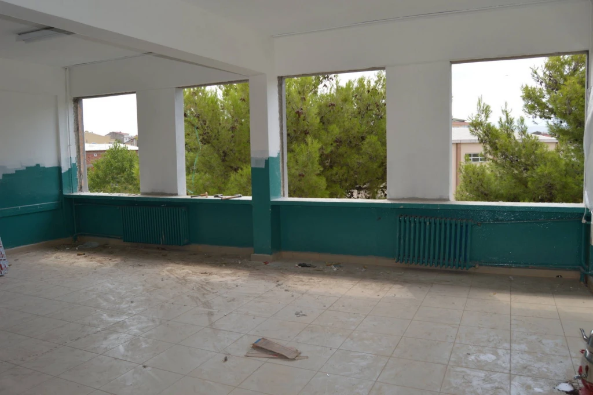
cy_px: 198
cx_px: 296
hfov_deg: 67.4
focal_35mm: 27
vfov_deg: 47.9
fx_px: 444
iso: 100
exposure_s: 1/200
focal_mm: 18
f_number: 5.6
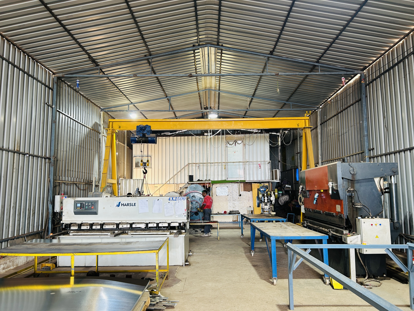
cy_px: 156
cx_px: 207
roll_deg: +0.7
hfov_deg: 67.3
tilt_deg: +5.8
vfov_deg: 53.1
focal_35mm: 26
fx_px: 311
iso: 80
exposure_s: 1/50
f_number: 1.5
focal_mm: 5.7
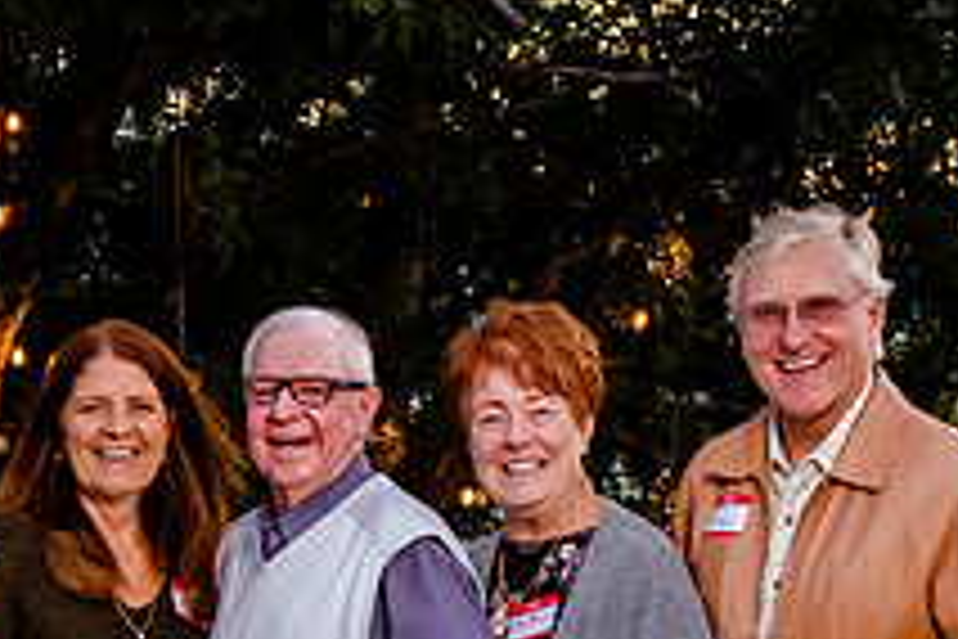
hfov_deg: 16.2
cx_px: 121
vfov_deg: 10.7
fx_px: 3326
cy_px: 873
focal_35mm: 125
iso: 640
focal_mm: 27
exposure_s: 1/125
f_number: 3.5
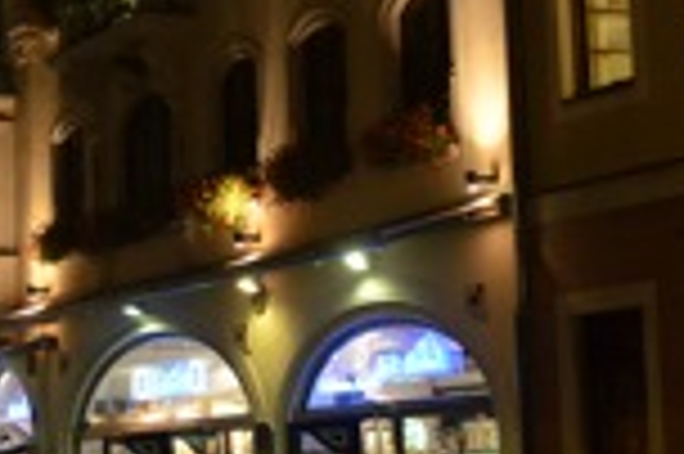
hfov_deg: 17.7
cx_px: 99
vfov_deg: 12.0
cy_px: 191
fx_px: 2170
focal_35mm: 114
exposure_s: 1/15
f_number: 5
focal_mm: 29
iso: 1600
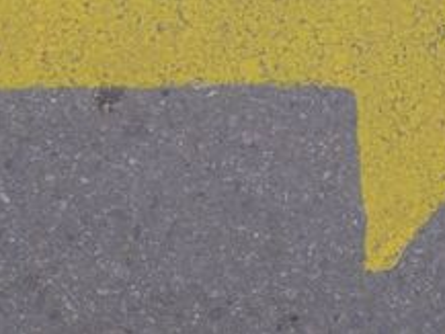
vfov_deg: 12.2
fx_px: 1543
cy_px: -13
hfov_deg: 16.4
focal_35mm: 120
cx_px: 209
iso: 320
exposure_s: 1/350
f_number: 2.5
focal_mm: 35
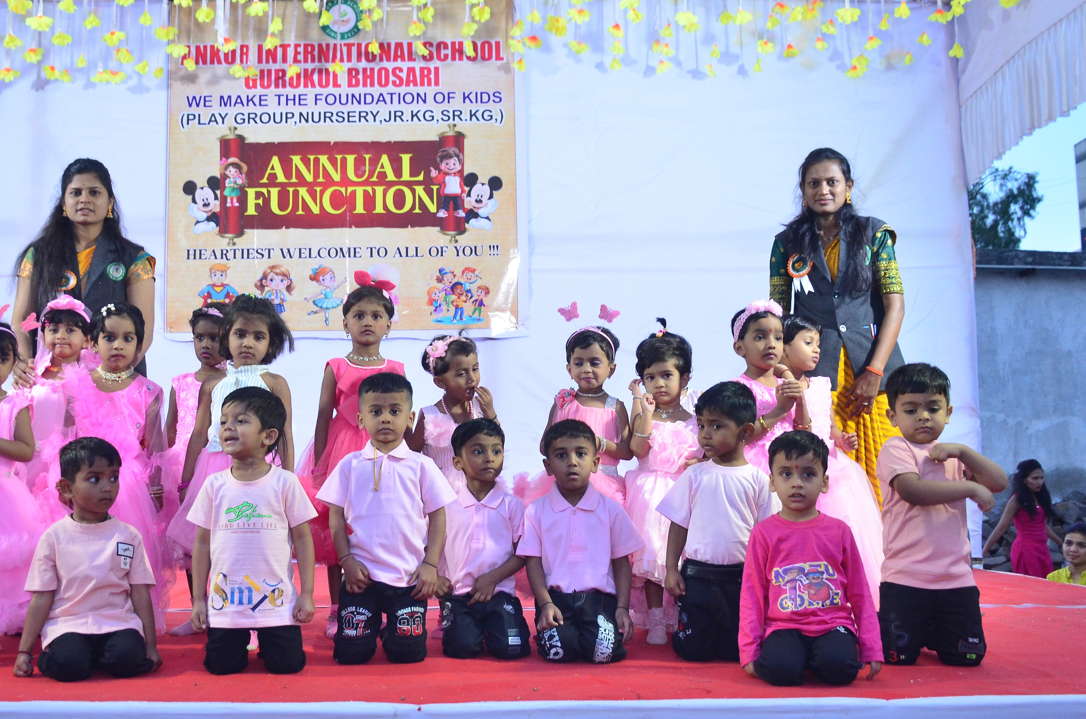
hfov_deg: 47.4
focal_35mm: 41
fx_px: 1234
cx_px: 479
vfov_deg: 32.5
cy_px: 338
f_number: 4
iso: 800
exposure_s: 1/125
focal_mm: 22
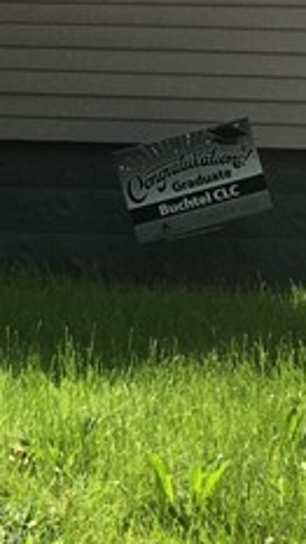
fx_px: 2006
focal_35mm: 139
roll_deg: -1.1
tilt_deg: +13.3
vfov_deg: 14.7
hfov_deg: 7.7
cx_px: -598
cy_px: -189
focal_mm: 4.15
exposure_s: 1/668
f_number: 2.2
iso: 25
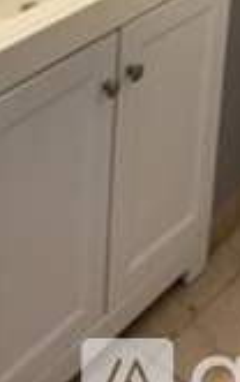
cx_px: 22
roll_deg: -1.7
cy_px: -145
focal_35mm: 83
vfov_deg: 21.8
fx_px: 867
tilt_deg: -17.8
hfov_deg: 15.6
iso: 100
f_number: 1.8
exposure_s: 1/60
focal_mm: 4.25
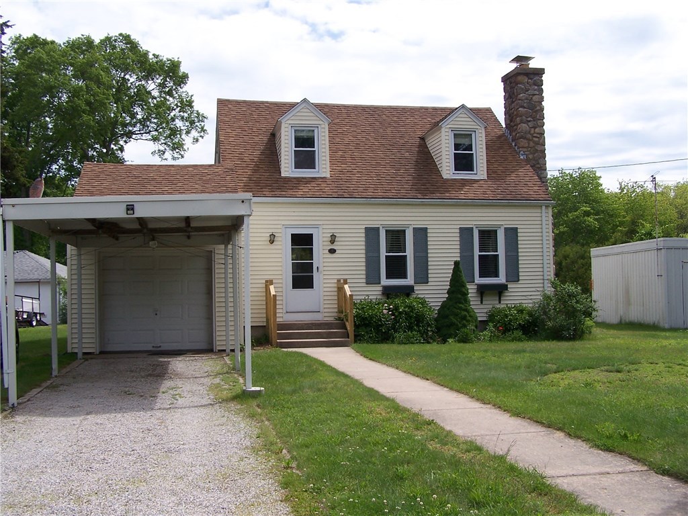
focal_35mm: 38
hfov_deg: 49.0
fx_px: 755
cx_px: 344
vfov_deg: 37.7
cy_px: 258
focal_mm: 6.3
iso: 80
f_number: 4
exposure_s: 1/640
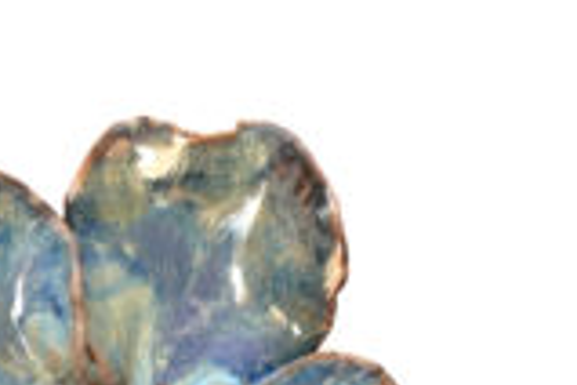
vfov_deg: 12.6
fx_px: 1706
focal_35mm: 106
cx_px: 123
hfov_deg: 19.0
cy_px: 439
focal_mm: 25
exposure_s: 1/160
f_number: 4.5
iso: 500
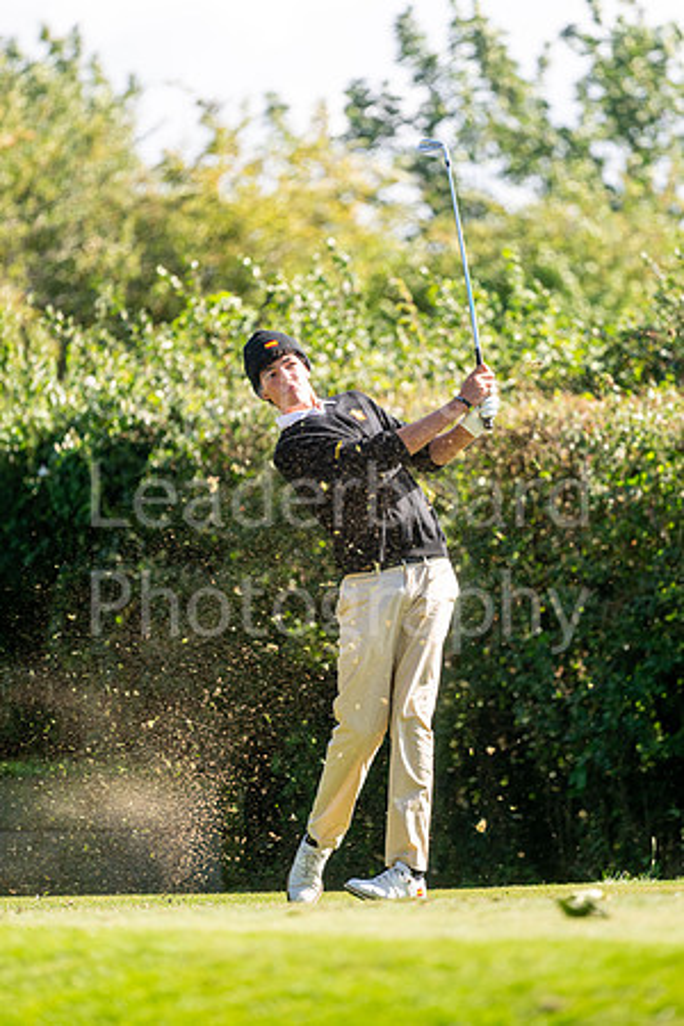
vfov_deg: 6.9
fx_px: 8549
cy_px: 513
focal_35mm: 300
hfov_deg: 4.6
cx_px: 342
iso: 320
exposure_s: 1/800
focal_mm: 300
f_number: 4
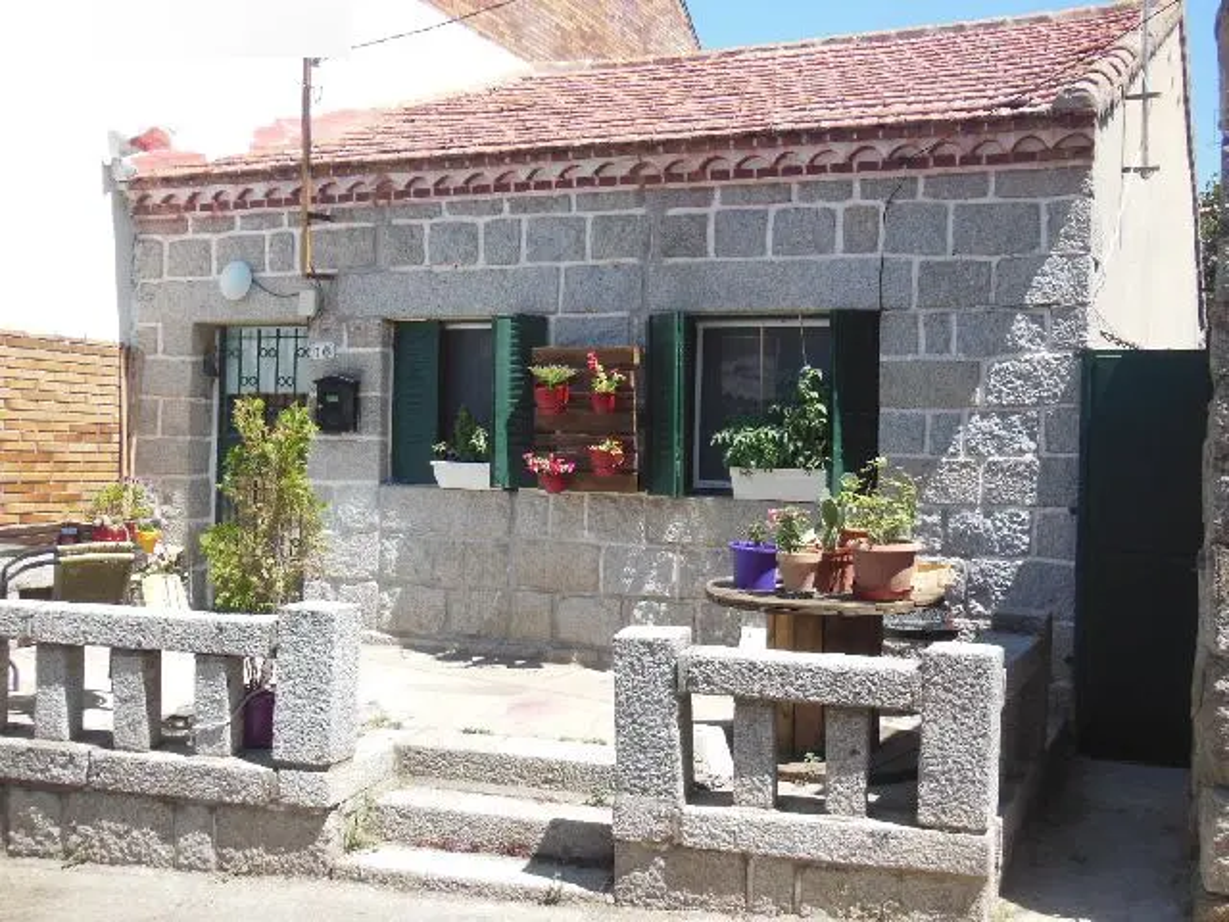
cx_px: 614
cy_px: 461
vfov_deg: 36.8
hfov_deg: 47.9
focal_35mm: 39
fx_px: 1385
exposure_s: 1/400
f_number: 4.1
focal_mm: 6.9
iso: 125
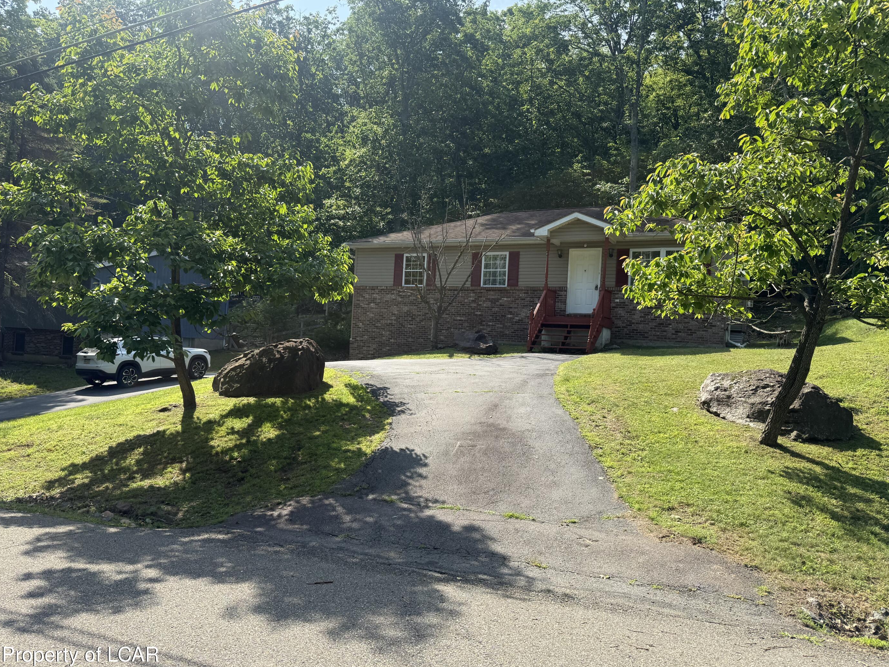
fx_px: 668
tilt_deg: +1.6
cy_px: 326
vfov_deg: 53.1
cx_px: 416
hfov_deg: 67.2
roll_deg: -3.4
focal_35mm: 26
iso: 80
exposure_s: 1/1689
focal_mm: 6.76
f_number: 1.78
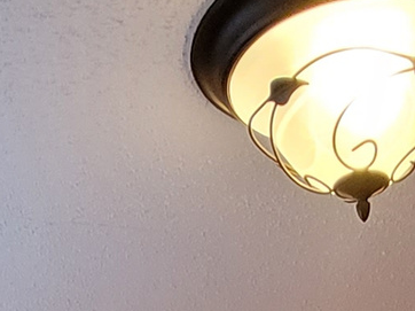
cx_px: 230
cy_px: 1117
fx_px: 1222
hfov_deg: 19.3
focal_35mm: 102
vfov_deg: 9.0
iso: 200
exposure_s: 1/60
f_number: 2.2
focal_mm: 2.2
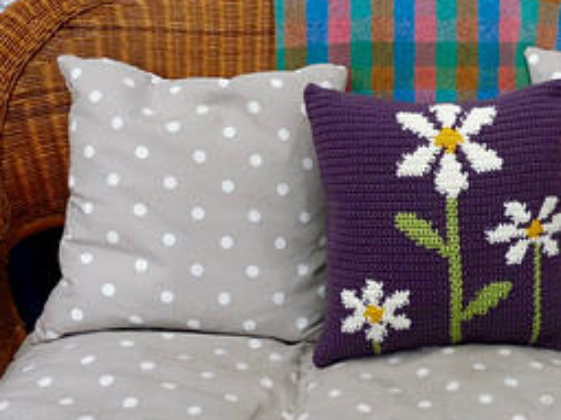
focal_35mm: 47
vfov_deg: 30.8
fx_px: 761
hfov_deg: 38.8
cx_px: 455
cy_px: 168
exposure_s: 1/60
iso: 200
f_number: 3.3
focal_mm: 4.3
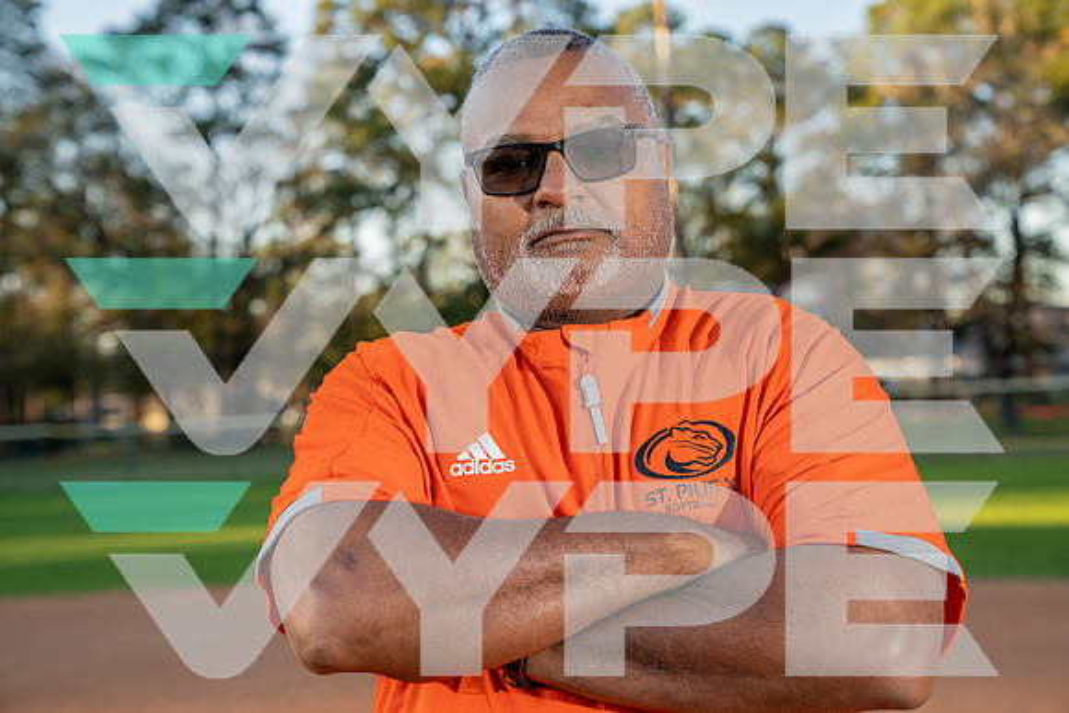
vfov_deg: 23.8
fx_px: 1693
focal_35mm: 57
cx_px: 534
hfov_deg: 35.0
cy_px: 356
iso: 250
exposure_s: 1/250
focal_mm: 57
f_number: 4.5
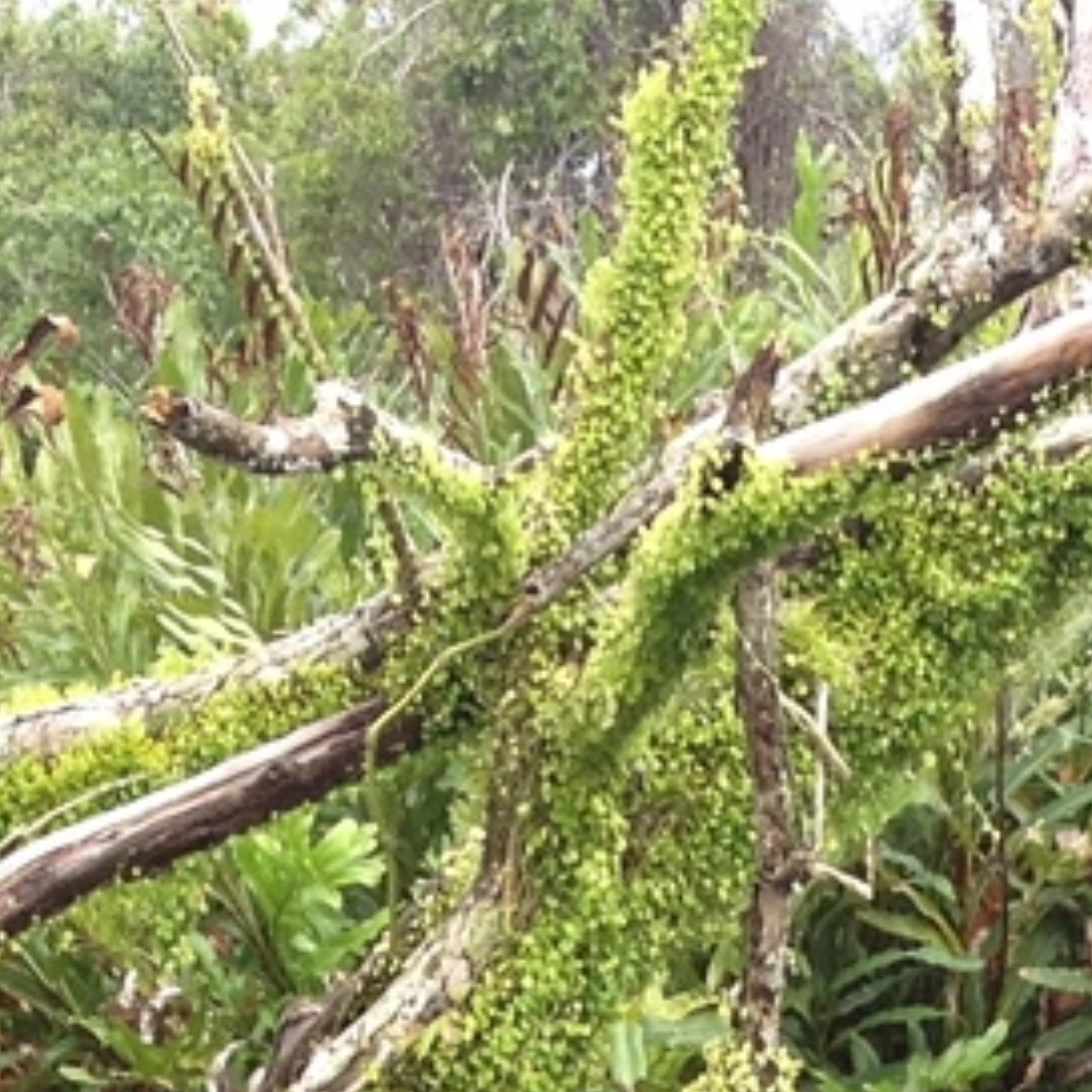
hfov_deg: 9.5
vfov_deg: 8.9
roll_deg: -0.2
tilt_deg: -17.4
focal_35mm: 182
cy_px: 2405
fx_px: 6496
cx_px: 1124
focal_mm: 4.28
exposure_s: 1/228
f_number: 2.4
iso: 50
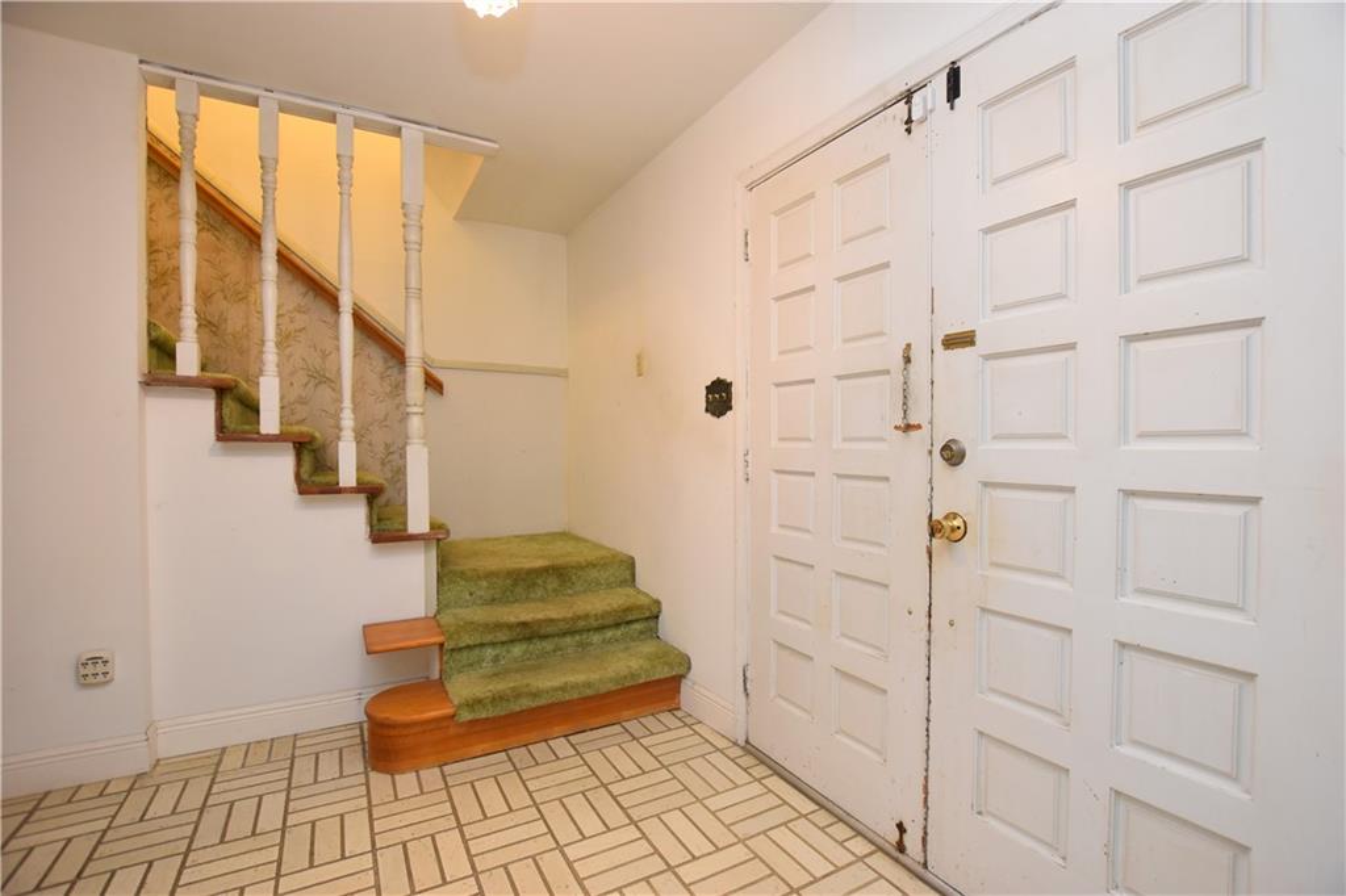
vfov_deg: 77.3
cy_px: 448
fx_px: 561
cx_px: 673
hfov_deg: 100.4
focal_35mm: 15
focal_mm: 10
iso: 800
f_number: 4
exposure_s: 1/60
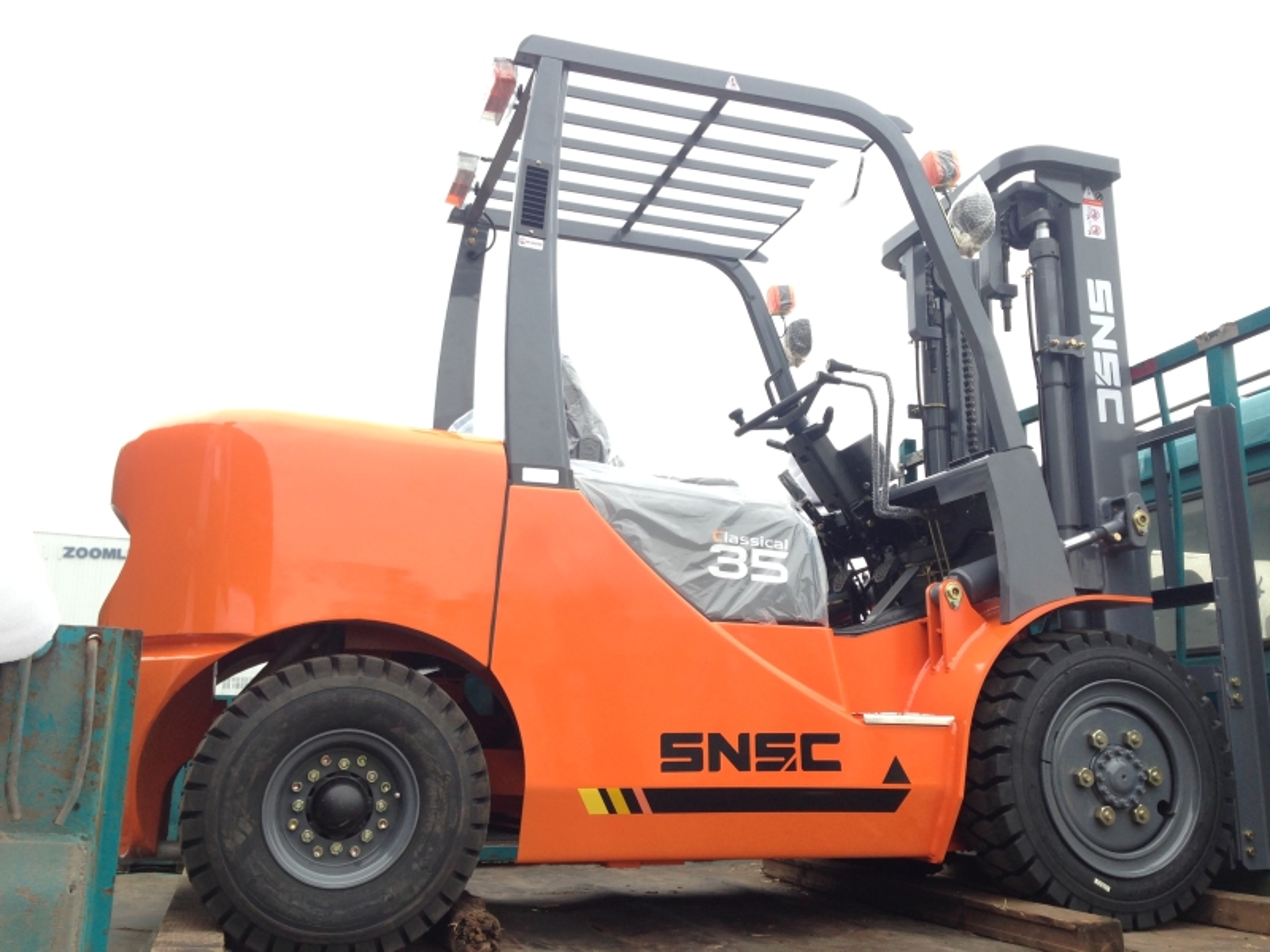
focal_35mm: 33
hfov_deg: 55.4
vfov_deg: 42.9
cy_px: 476
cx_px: 635
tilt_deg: +12.8
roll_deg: +2.4
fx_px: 1211
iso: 50
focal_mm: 4.12
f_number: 2.4
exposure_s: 1/133
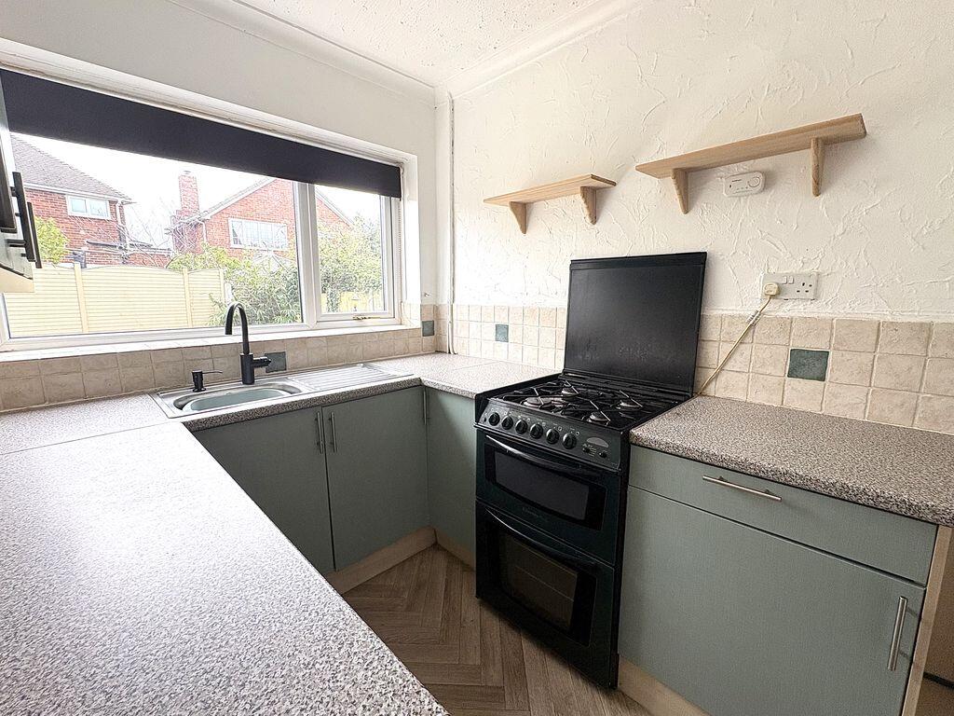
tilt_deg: -9.7
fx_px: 386
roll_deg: +1.9
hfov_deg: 102.1
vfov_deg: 85.7
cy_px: 358
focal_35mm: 14
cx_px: 477
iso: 50
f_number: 2.2
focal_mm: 2.22
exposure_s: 1/99
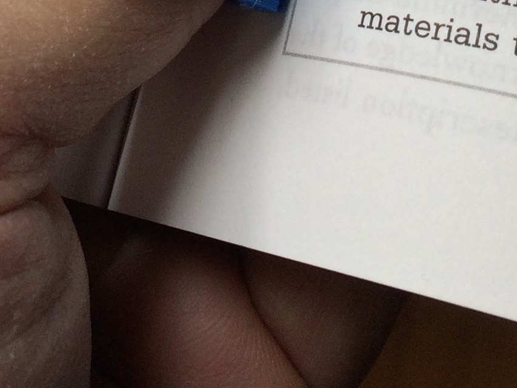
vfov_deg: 12.1
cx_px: 214
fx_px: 1658
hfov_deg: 17.7
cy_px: -344
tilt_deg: -45.1
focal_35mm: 111
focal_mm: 4.15
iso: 32
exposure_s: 1/277
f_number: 2.2
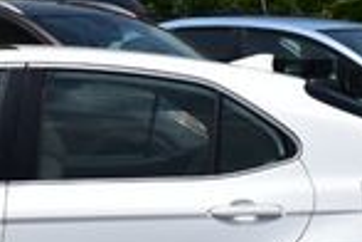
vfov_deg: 5.3
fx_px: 2624
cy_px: 151
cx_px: -81
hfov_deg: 7.8
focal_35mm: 261
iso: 200
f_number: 11
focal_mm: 40
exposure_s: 1/640
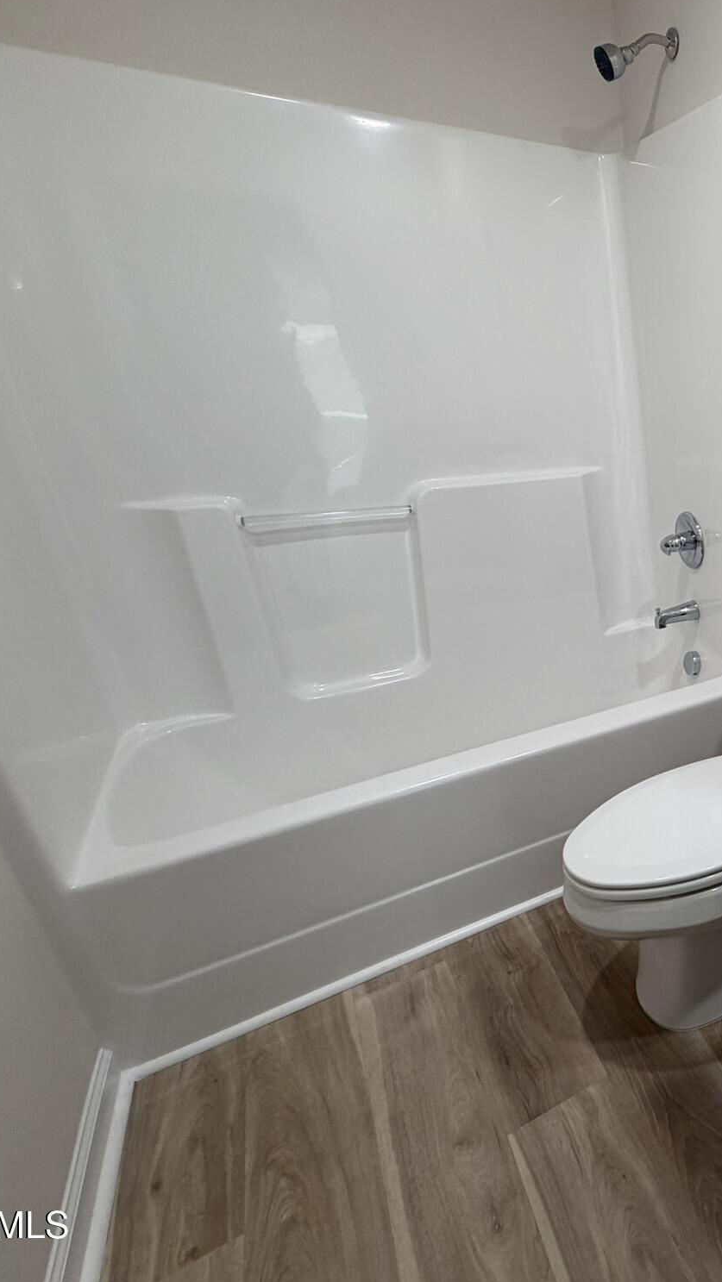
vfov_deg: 83.8
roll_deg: +0.3
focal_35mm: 21
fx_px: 714
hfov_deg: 40.0
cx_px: 845
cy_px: 623
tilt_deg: -18.6
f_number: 2.2
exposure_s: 1/120
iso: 160
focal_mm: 2.22
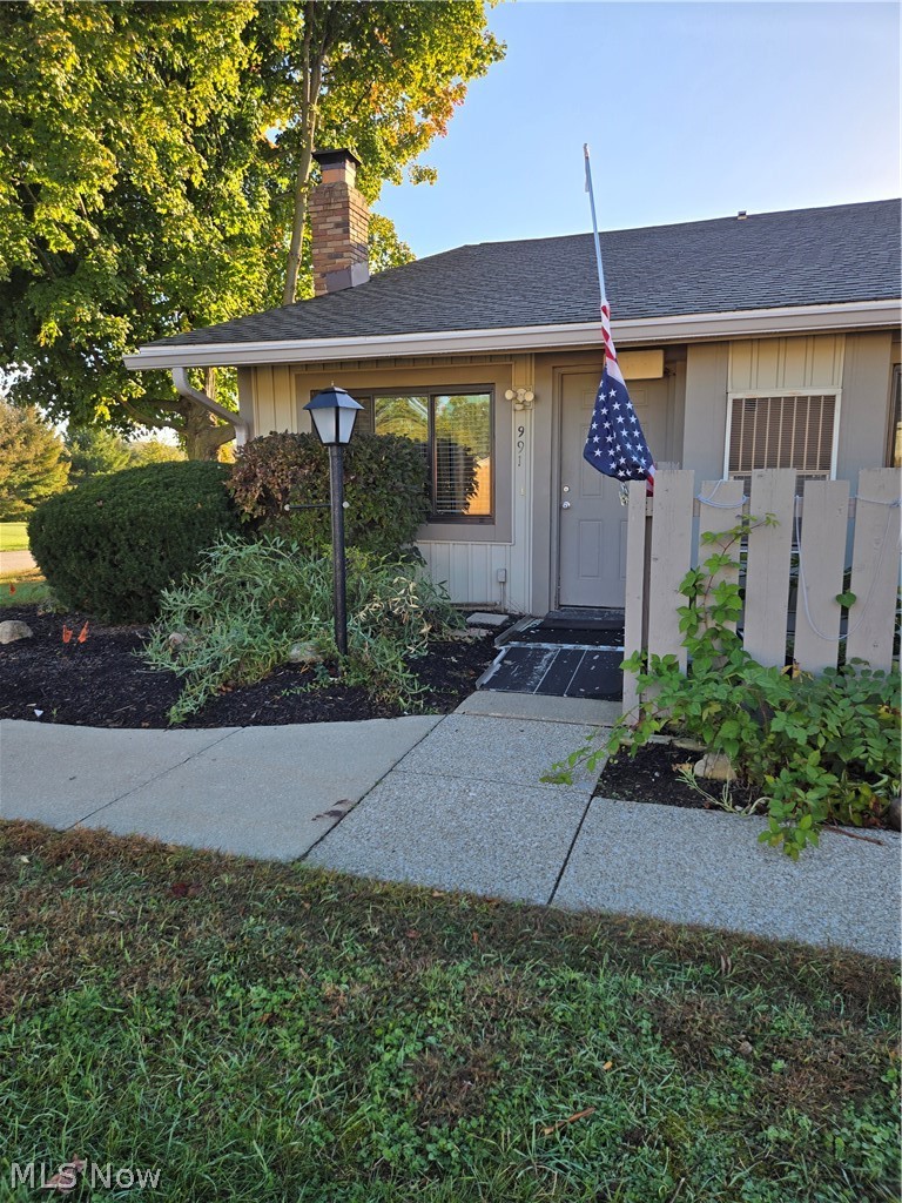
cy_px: 602
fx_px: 799
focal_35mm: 23
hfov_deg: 58.9
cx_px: 451
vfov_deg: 73.9
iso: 25
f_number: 1.8
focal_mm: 5.4
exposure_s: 1/565
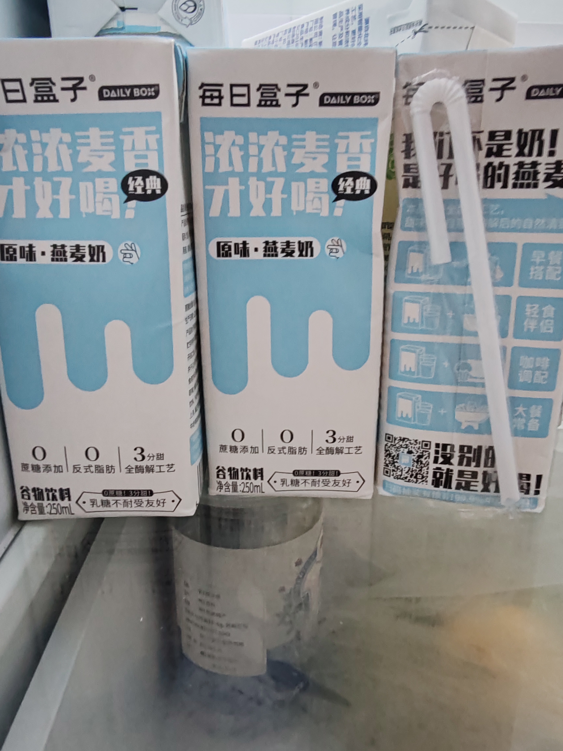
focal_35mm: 27
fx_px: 586
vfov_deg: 65.3
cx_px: 282
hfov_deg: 51.4
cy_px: 376
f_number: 2.2
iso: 400
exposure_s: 1/33
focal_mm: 1.96
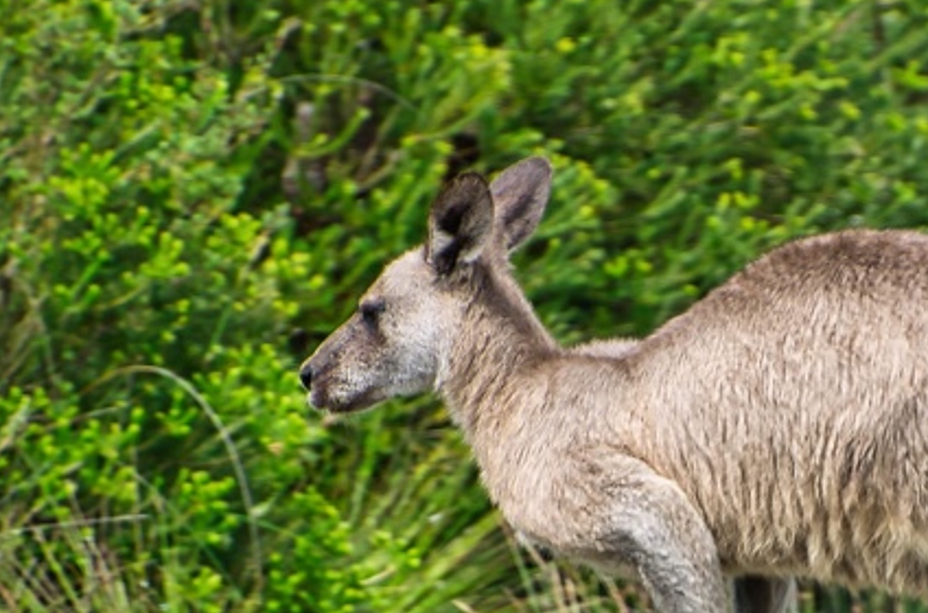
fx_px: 21615
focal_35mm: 841
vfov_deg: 1.6
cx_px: 762
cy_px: 563
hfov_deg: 2.5
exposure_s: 1/640
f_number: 6.3
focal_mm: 300
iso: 200
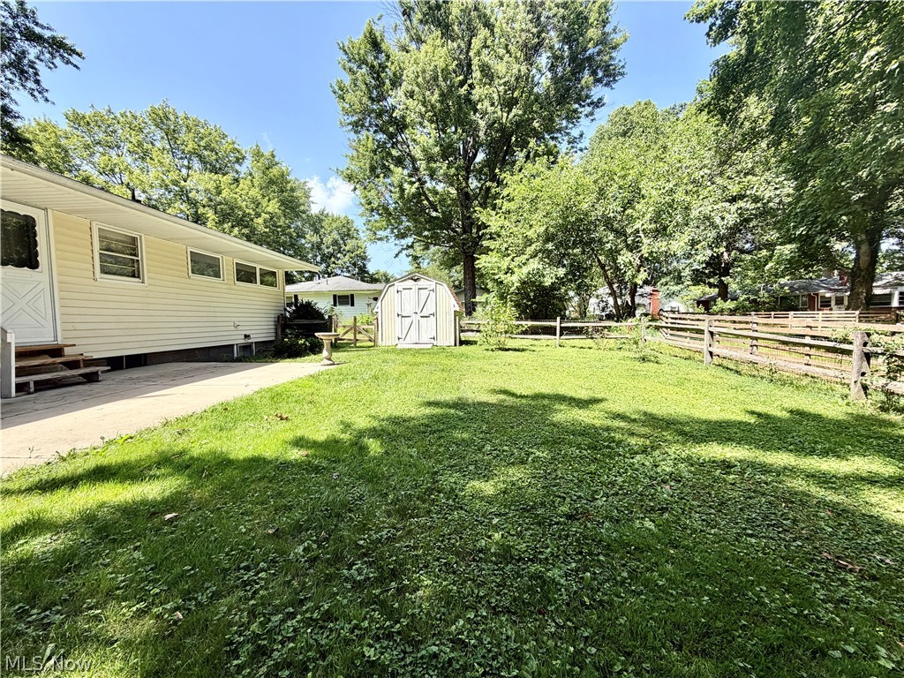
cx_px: 452
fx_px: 366
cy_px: 339
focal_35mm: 14
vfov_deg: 85.7
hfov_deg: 102.1
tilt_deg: -3.8
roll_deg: +2.7
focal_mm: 2.22
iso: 40
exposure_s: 1/506
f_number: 2.2
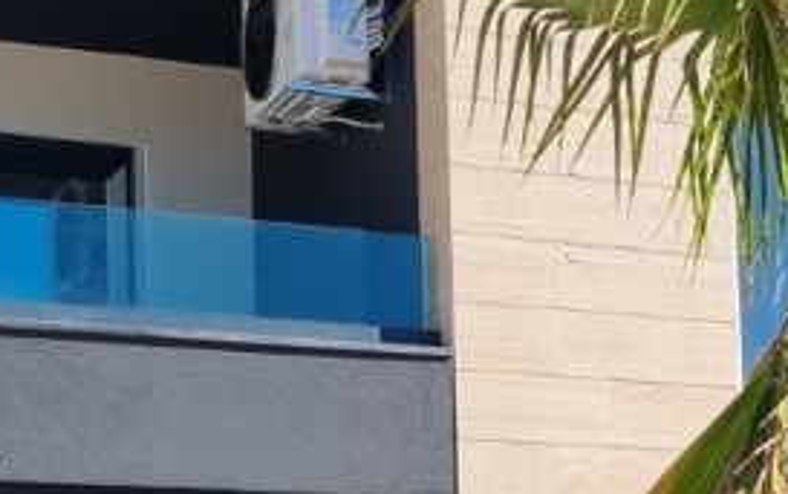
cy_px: 641
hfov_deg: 16.6
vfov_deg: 10.6
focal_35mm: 121
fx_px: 2600
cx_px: 915
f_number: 1.8
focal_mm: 5.4
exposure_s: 1/2168
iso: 50
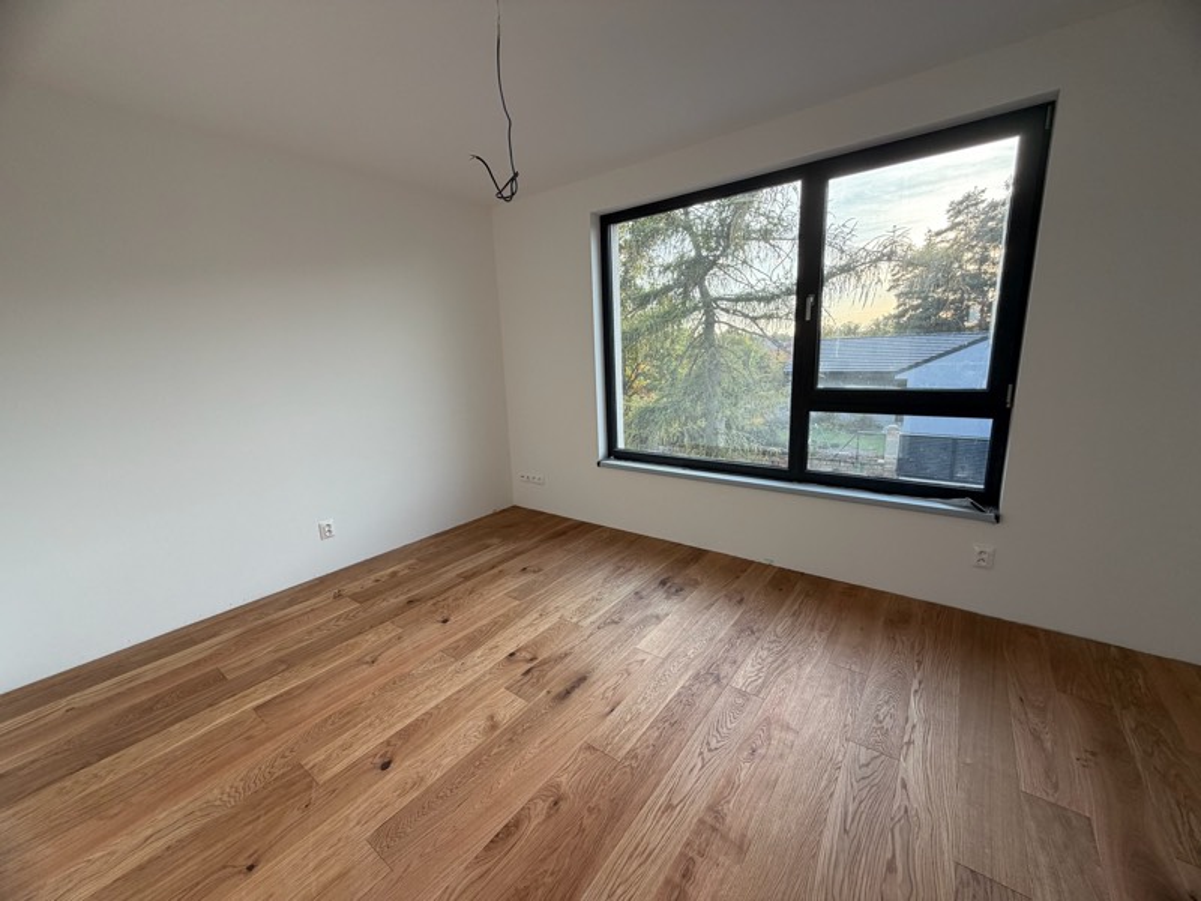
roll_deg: +2.7
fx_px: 486
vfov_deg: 85.7
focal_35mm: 14
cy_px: 450
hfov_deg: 102.1
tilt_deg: -11.1
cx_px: 600
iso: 64
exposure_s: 1/121
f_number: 2.2
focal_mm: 2.22
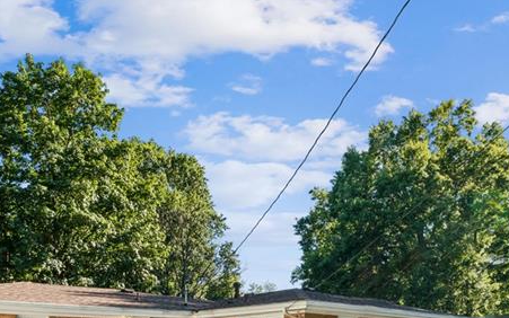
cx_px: 287
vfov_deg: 29.0
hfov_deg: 50.2
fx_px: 542
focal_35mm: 39
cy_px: 365
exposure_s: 1/10
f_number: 22
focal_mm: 16.9
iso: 100
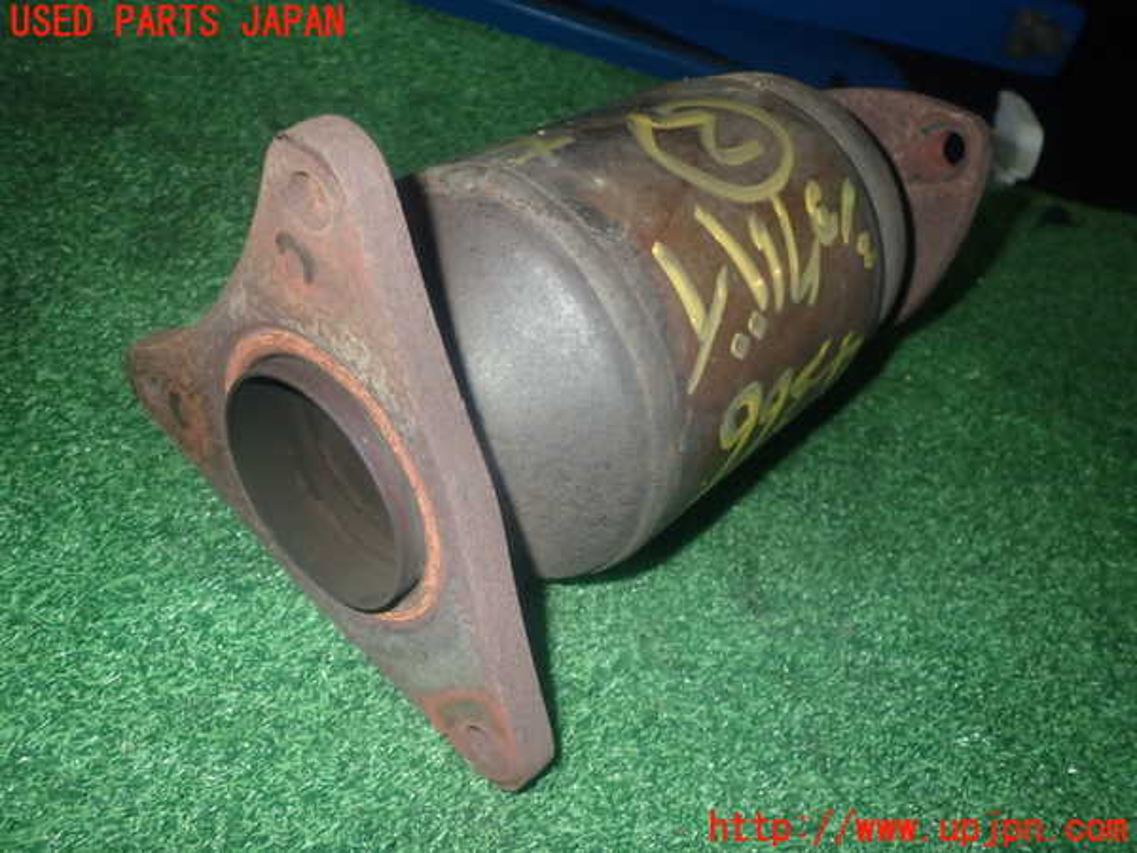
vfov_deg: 46.8
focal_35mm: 30
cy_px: 426
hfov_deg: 60.0
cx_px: 568
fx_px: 985
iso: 640
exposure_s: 1/30
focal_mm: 5.4
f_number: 6.3
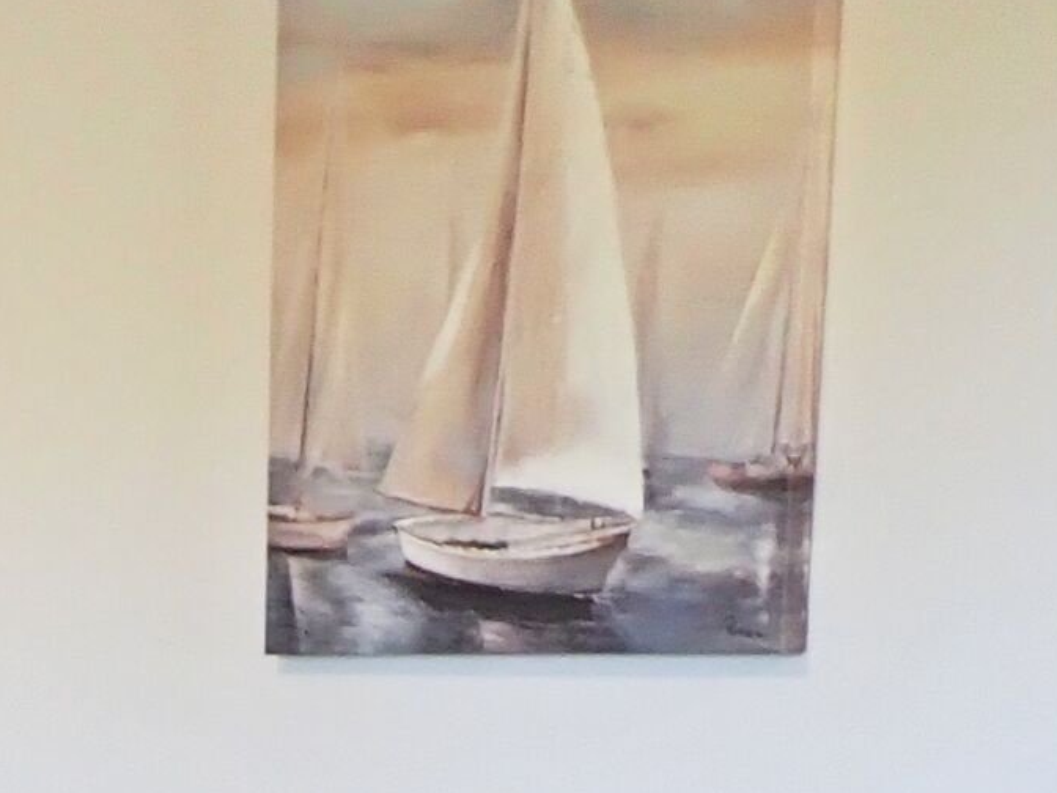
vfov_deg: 11.1
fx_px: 3817
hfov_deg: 14.1
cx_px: -797
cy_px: 1432
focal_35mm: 125
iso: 160
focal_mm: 5.5
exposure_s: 1/60
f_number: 2.3
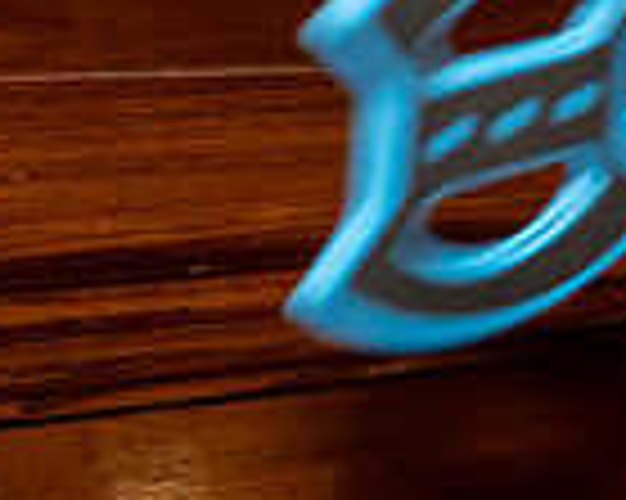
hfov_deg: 7.7
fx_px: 4277
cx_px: 1614
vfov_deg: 6.7
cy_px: 220
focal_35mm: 231
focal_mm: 30
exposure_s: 1/320
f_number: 7.1
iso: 640
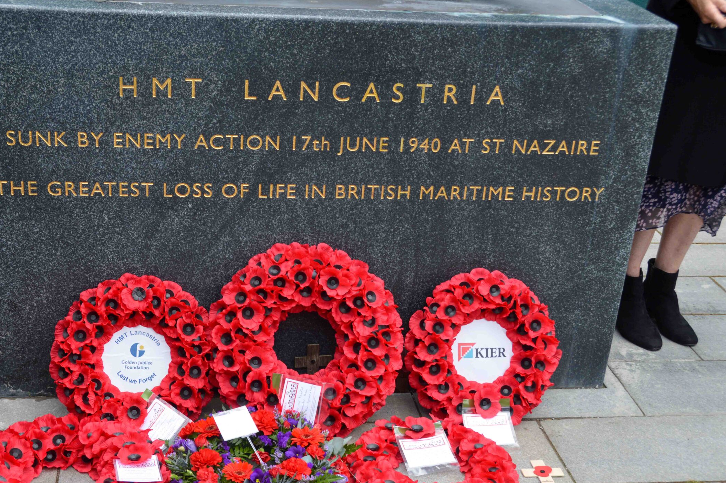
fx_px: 1028
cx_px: 310
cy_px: 281
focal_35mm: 51
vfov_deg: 26.4
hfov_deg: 38.8
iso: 125
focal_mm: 28
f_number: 5.6
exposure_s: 1/125
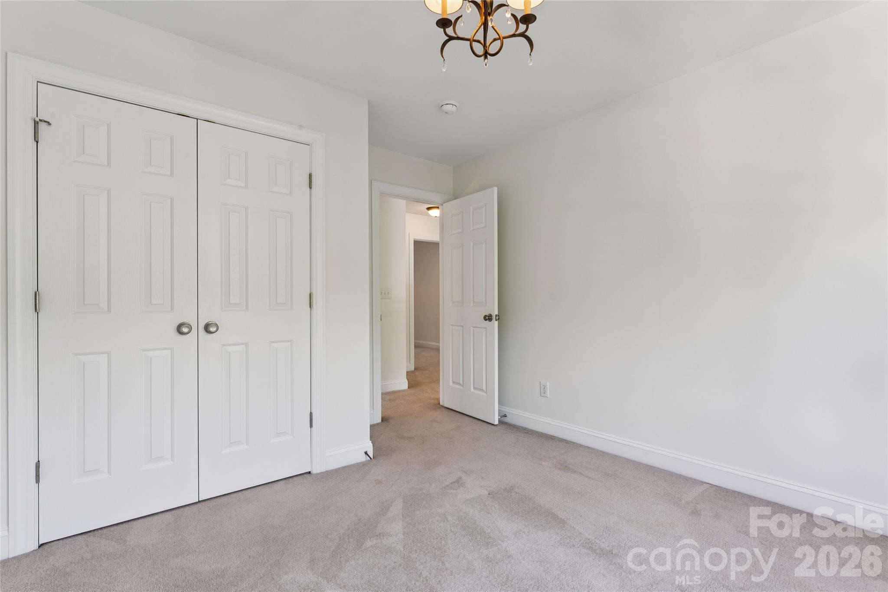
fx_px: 412
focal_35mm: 17
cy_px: 296
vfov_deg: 71.4
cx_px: 444
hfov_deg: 94.3
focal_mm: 16.7
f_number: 13
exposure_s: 1/2.5
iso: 100
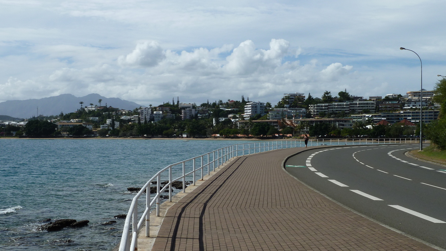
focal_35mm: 53
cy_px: 145
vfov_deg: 22.6
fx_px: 627
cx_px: 225
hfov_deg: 39.2
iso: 80
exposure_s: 1/500
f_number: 5.6
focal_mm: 7.9
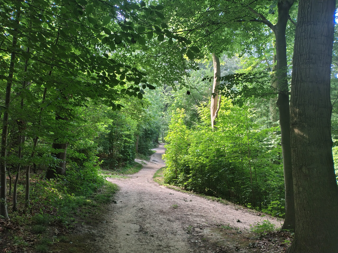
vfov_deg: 54.9
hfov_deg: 69.4
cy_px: 126
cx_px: 169
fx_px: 244
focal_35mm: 25
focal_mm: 4.71
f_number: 1.7
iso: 640
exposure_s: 1/50.1
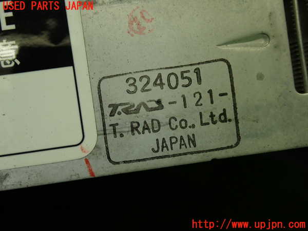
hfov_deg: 40.4
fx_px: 418
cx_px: 154
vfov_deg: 30.9
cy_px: 116
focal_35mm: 47
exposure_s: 1/100
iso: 200
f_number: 3.1
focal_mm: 8.4
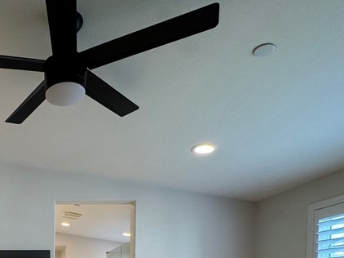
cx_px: 7
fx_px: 338
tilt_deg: -3.3
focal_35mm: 34
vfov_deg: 34.4
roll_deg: +0.3
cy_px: 301
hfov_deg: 46.2
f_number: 2.2
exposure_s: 1/120
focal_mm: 2.22
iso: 125
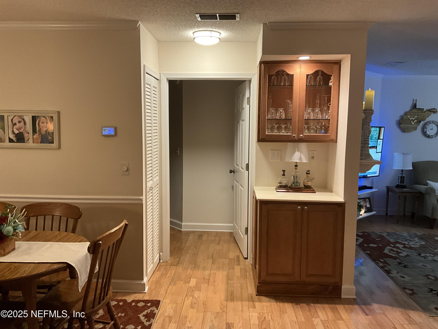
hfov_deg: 61.7
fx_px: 367
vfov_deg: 48.2
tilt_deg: -7.1
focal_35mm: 29
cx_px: 219
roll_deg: -0.8
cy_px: 164
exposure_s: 1/60
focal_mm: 3
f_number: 1.8
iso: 200
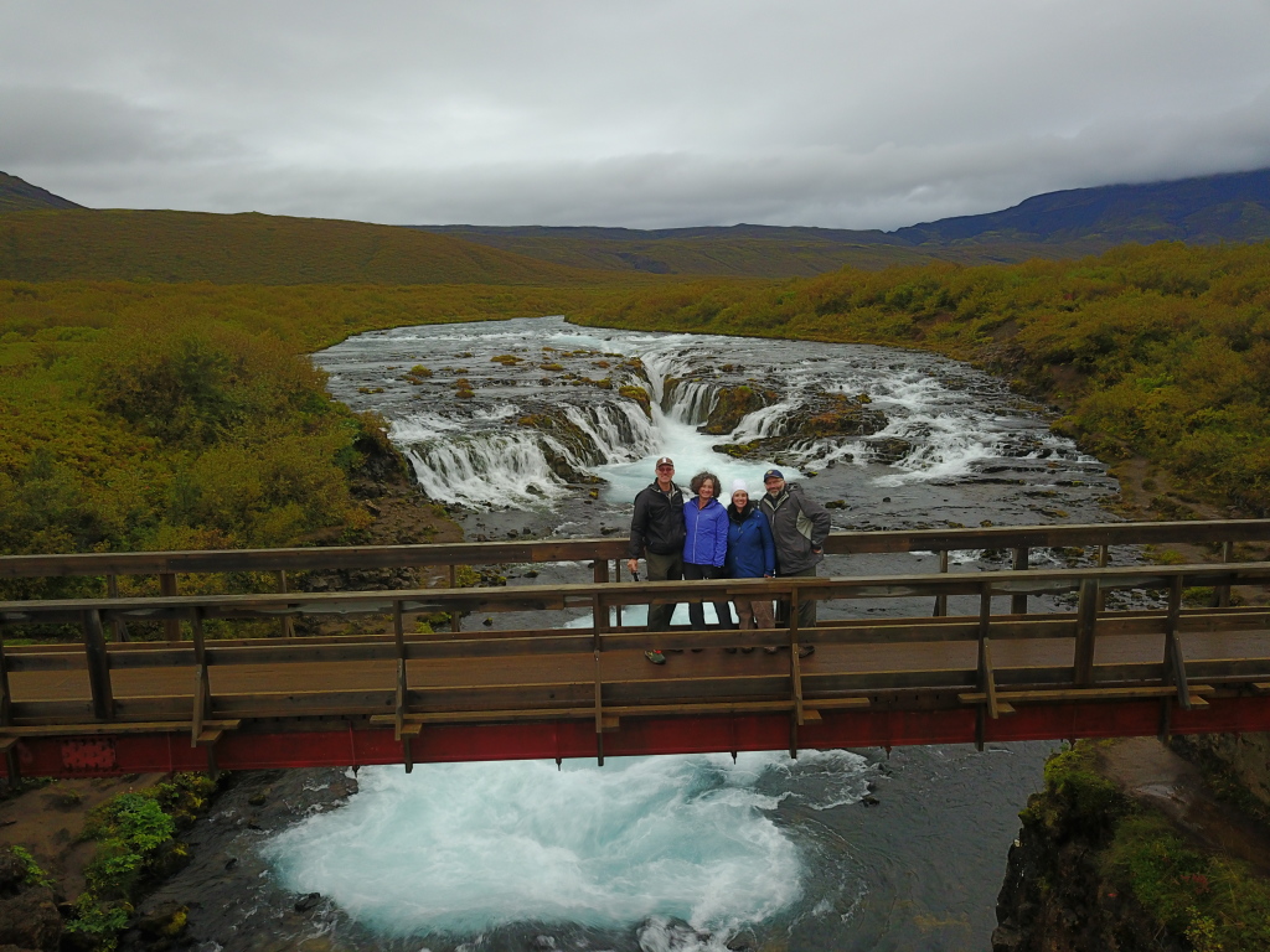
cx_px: 635
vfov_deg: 53.1
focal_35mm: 26
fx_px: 954
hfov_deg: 67.3
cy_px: 476
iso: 182
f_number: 2.2
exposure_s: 1/25
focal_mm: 4.73
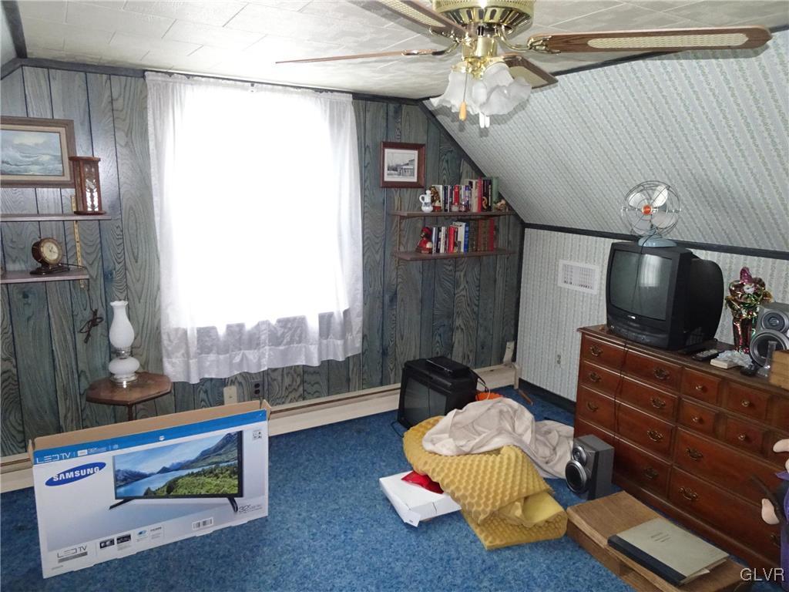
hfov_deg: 71.6
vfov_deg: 56.8
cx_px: 394
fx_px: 547
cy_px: 296
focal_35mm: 24
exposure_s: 1/30
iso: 800
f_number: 3.5
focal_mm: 4.1
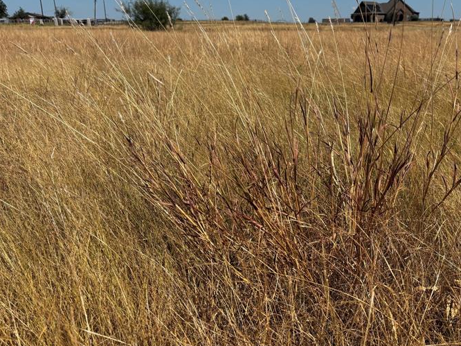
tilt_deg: -15.7
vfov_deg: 35.9
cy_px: 176
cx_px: 342
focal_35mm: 40
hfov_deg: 45.3
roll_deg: +0.7
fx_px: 533
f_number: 1.6
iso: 50
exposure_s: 1/5618
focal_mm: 5.96
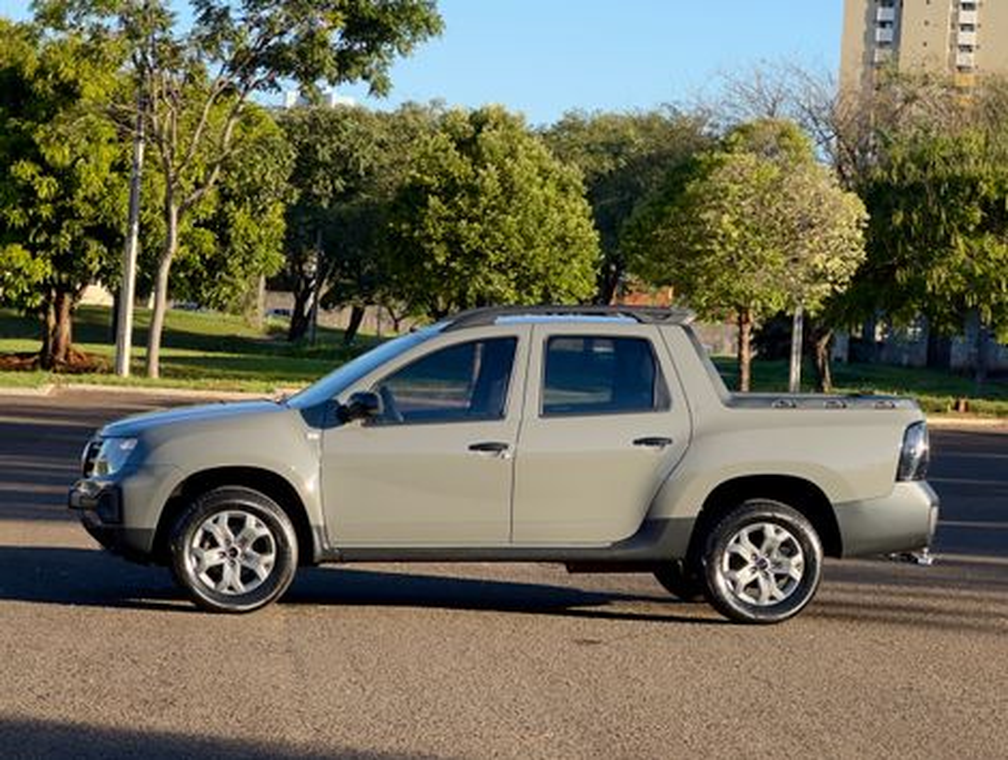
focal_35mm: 77
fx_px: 2246
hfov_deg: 25.3
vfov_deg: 19.2
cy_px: 380
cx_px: 504
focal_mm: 9
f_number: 2.8
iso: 25
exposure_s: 1/344
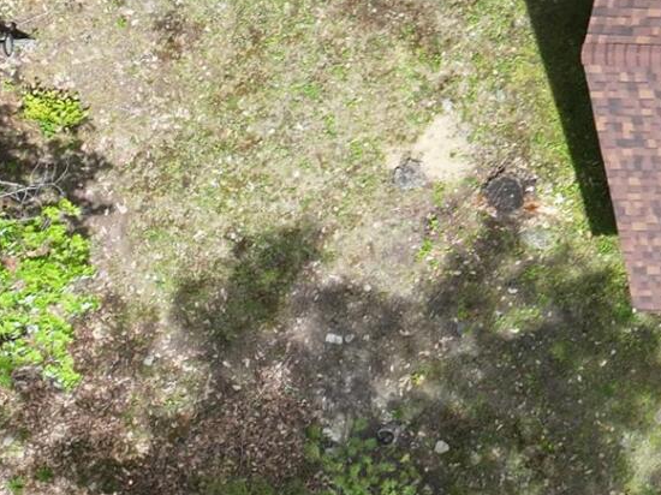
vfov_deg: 11.0
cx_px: 1222
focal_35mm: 131
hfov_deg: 13.4
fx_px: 2500
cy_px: -154
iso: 100
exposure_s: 1/640
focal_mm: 12.29
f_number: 2.8
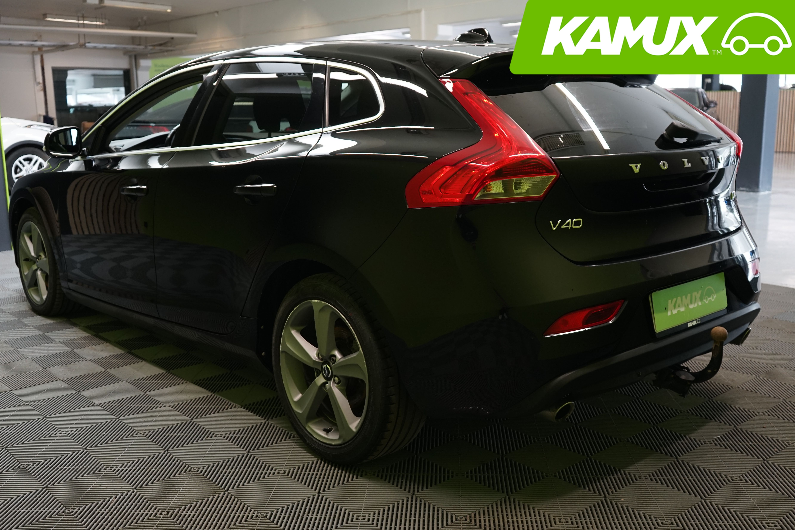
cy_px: 267
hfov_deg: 53.1
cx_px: 397
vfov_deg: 36.9
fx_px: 795
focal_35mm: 36
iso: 800
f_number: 4.5
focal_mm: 32
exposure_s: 1/30
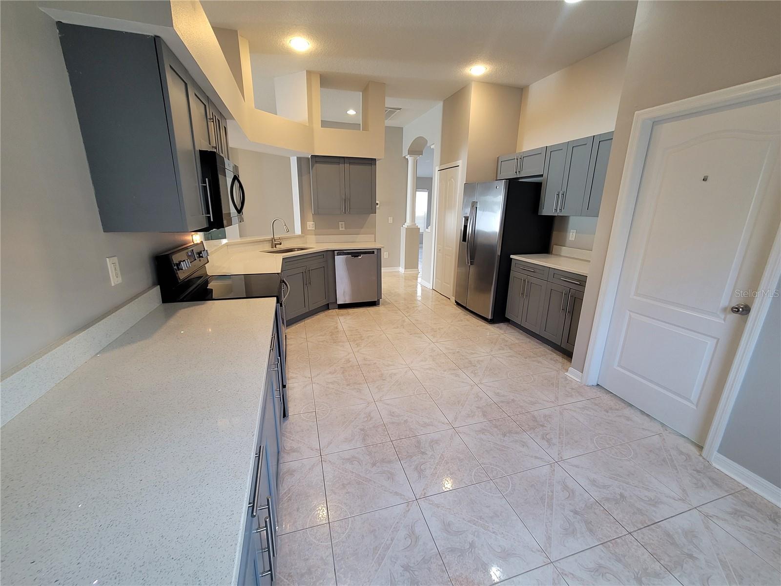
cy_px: 293
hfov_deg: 106.2
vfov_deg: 89.9
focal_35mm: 13
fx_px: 293
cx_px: 390
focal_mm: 2.2
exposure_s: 1/60
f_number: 2.2
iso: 200
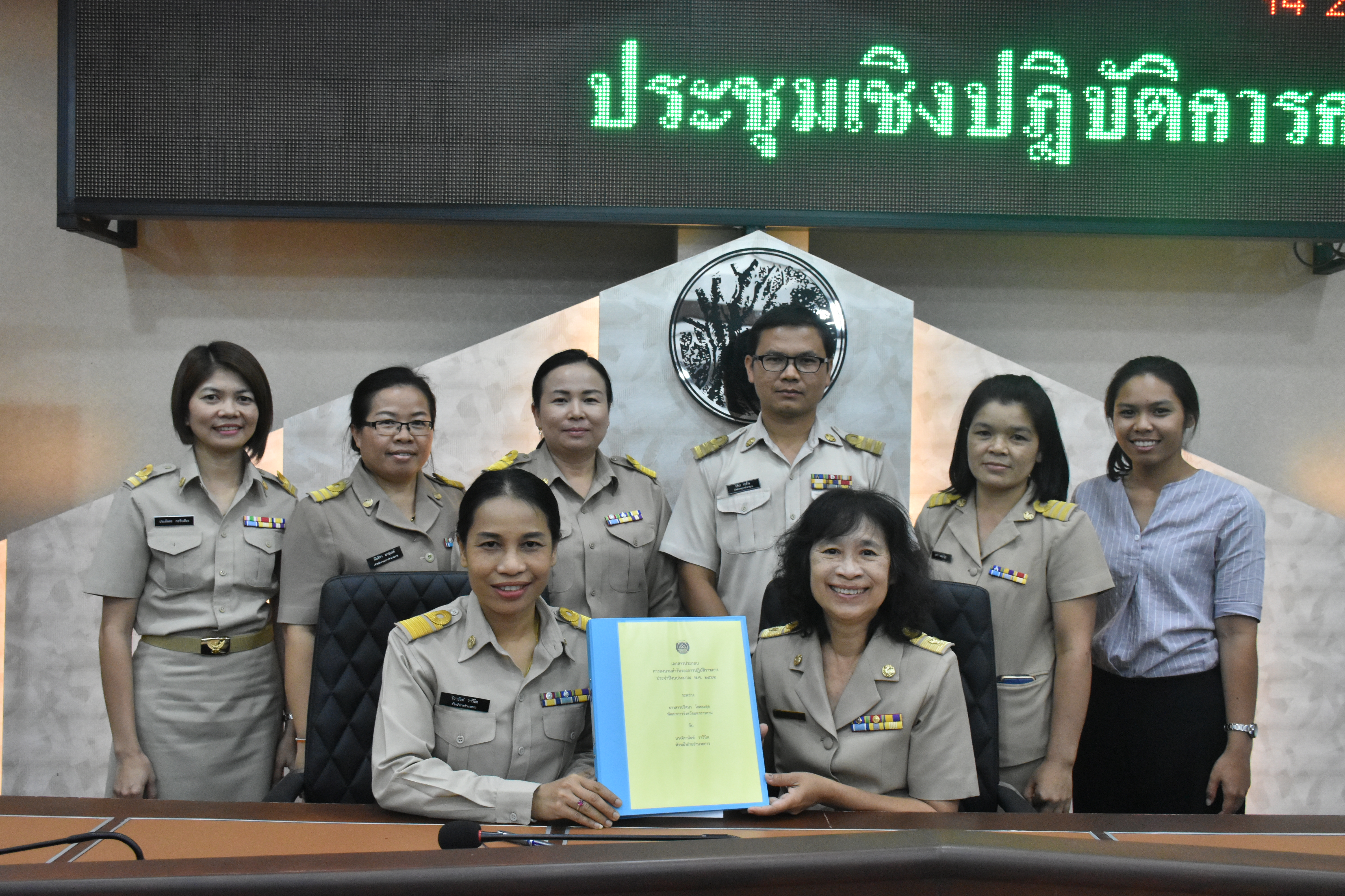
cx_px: 672
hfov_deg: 57.2
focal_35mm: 33
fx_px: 1233
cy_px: 448
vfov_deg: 40.0
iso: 2500
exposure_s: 1/125
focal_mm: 22
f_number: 5.6
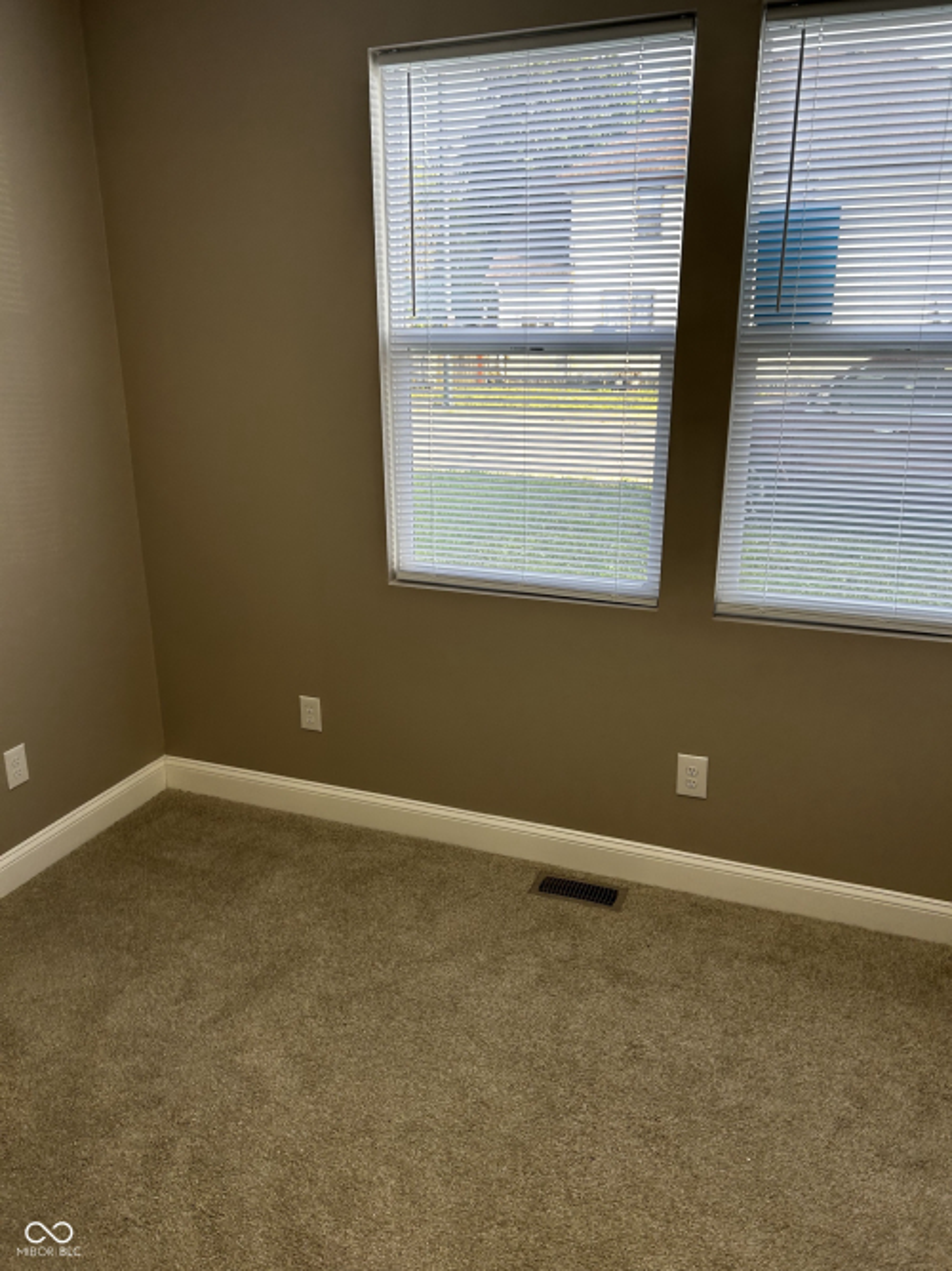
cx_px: 476
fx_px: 954
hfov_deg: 53.0
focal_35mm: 26
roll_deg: +1.3
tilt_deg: -18.7
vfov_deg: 67.3
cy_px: 636
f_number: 1.5
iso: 64
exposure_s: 1/120
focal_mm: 5.7
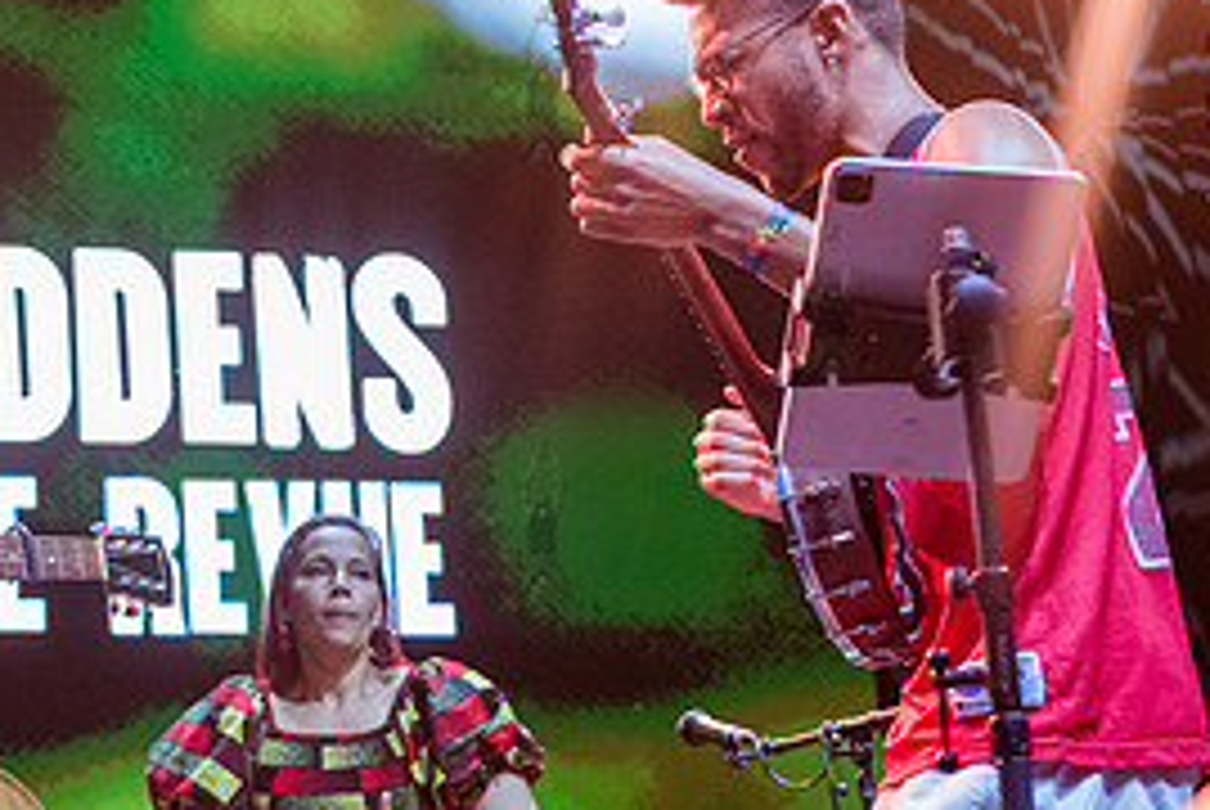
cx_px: -40
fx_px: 3768
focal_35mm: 112
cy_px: 299
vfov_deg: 12.3
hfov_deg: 17.7
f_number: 4
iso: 4000
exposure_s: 1/500
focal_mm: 52
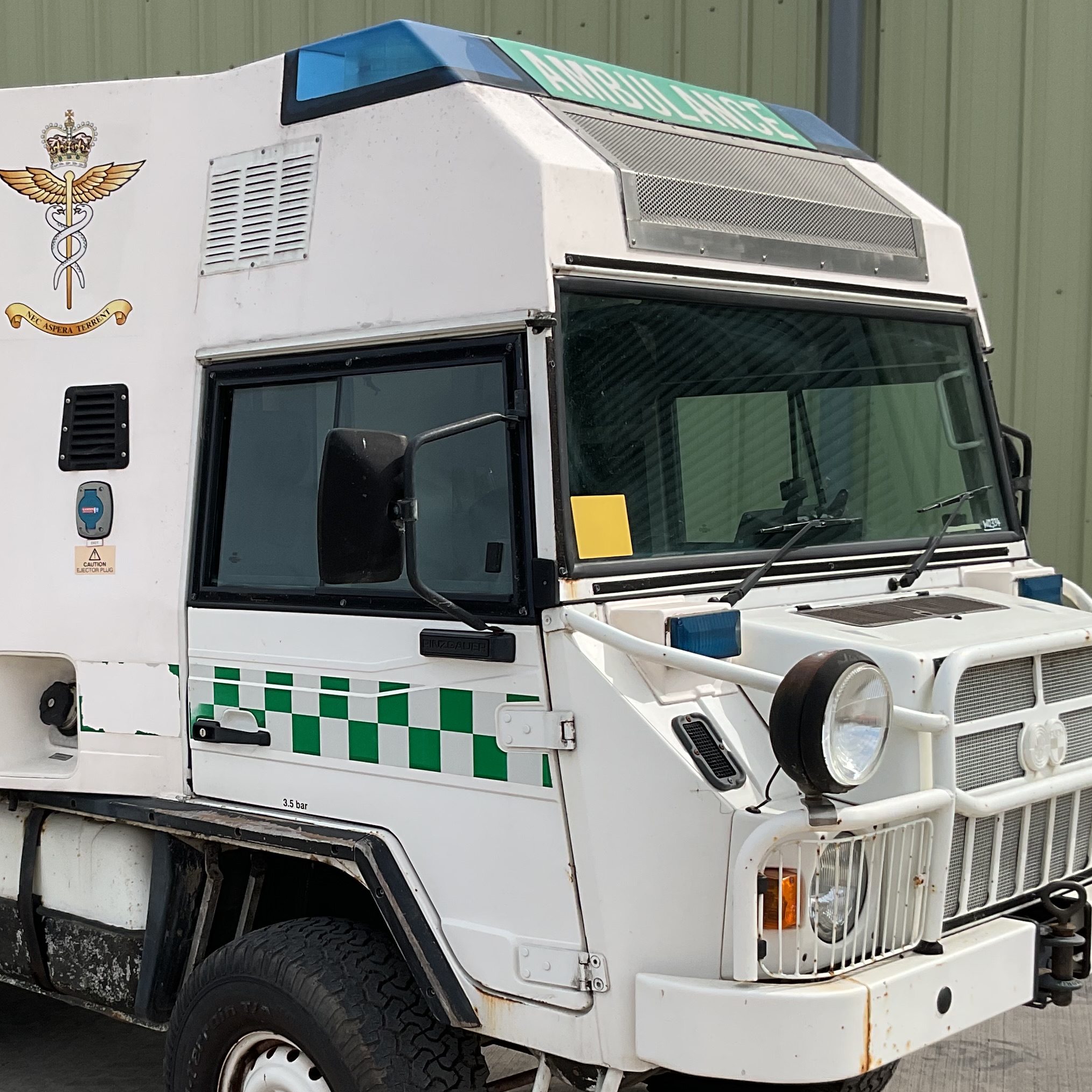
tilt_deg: -6.3
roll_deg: +0.8
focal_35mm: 51
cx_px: 284
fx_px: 1820
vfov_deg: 33.1
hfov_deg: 32.8
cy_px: 718
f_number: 1.8
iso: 16
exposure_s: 1/1730
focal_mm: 3
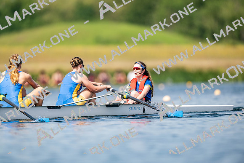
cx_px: 122
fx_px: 4067
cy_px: 82
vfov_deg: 2.3
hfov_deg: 3.4
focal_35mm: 600
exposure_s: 1/2500
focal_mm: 600
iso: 140
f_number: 4
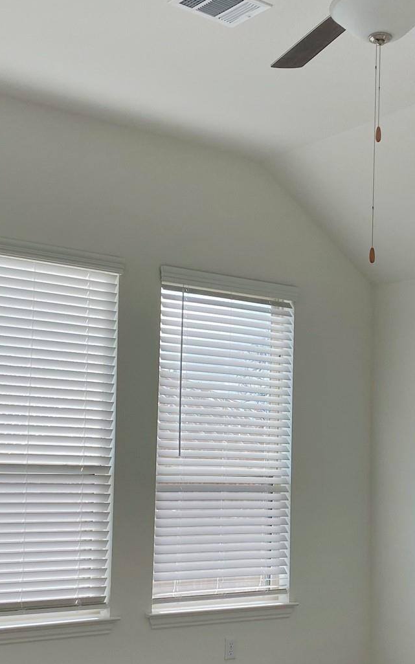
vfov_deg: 36.7
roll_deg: -1.5
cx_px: 296
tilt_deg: +3.6
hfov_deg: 23.4
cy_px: 401
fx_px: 996
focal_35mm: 55
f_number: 1.8
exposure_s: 1/522
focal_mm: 4.25
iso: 32
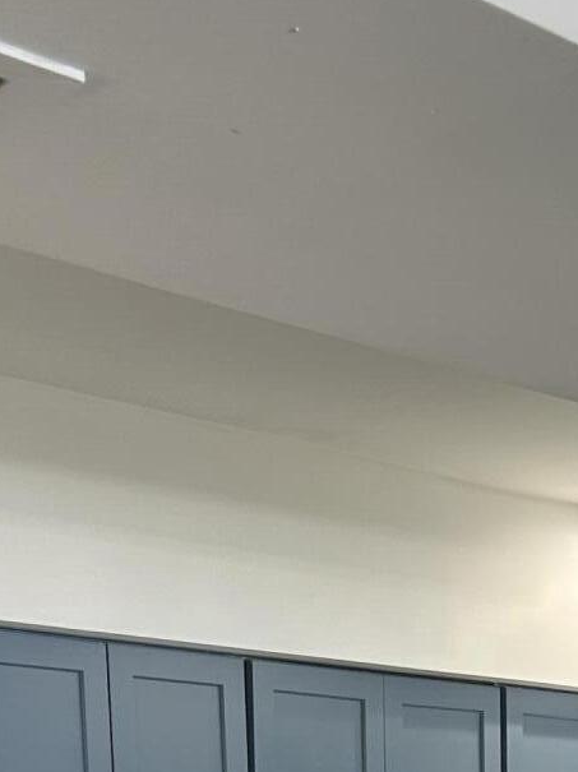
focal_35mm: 86
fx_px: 1917
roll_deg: -0.1
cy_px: 1270
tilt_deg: -10.8
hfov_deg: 17.0
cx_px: 459
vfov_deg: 19.0
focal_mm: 5.7
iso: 80
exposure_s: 1/120
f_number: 1.5
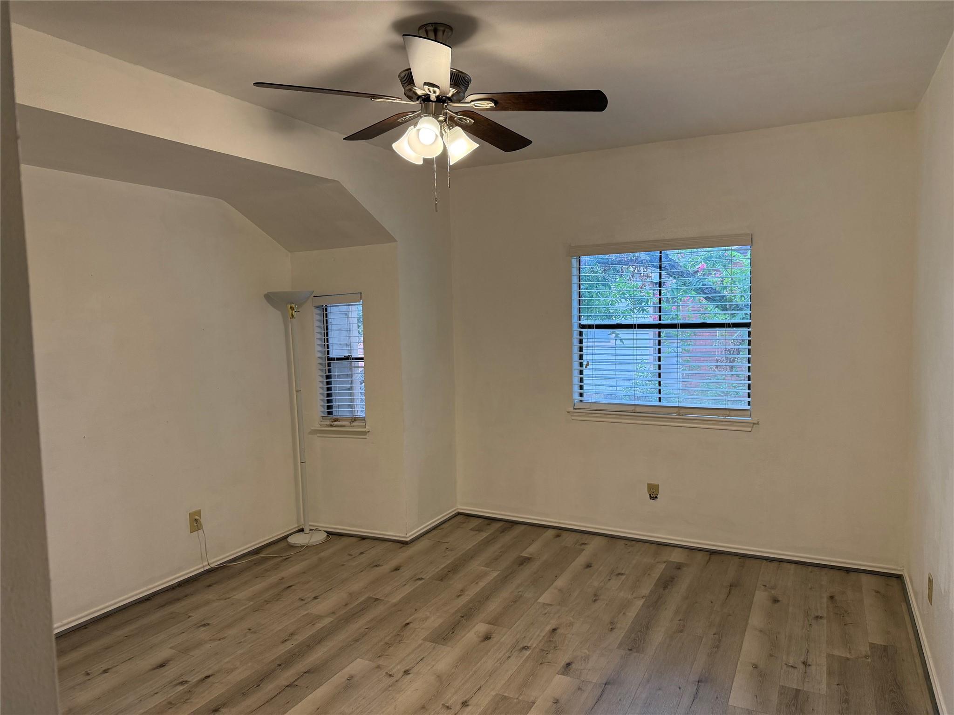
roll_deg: +1.3
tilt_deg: -3.1
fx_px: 661
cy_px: 358
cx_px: 477
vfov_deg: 56.8
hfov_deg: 71.6
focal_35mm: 24
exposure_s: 1/150
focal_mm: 6.76
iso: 200
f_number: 1.78
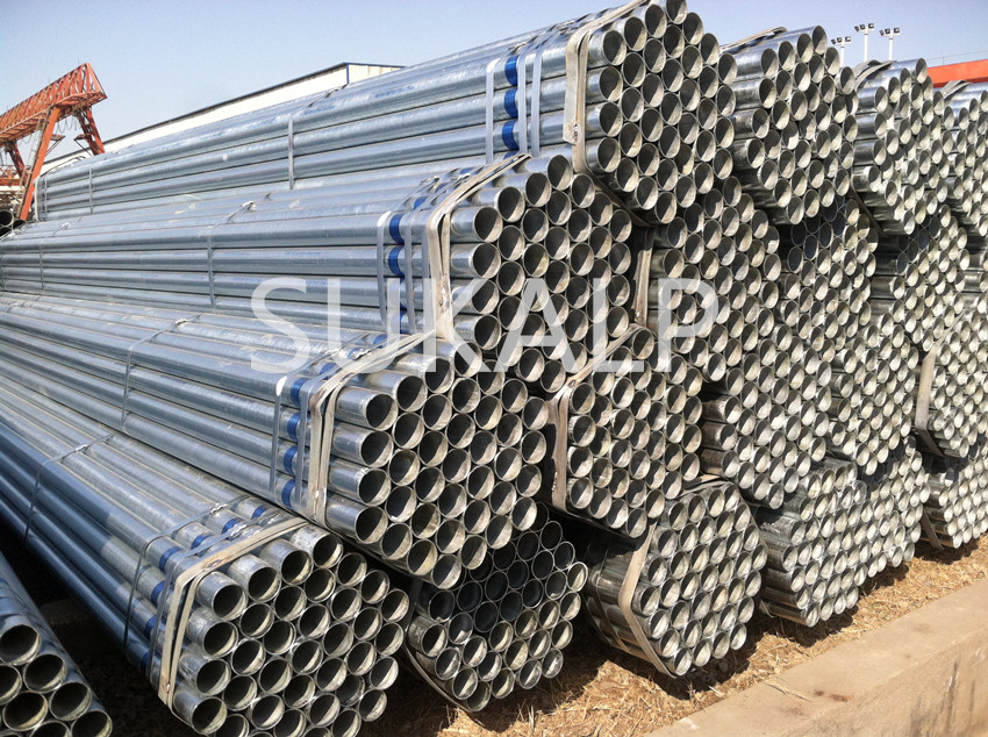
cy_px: 368
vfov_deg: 40.6
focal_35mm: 35
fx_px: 997
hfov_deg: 52.7
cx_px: 494
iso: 80
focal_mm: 3.85
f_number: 2.8
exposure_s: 1/938
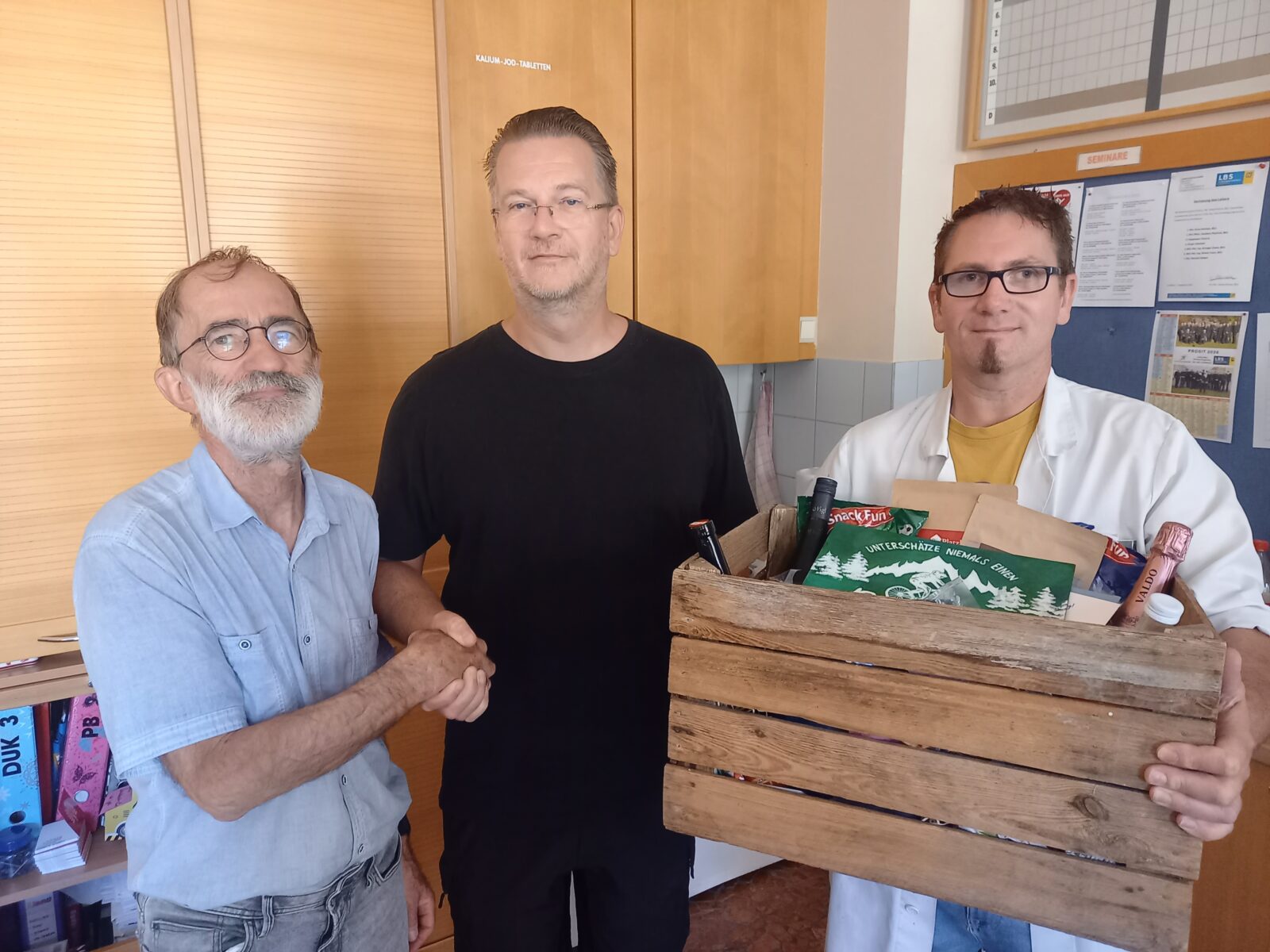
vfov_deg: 54.9
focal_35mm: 25
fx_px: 917
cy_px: 476
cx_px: 635
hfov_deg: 69.4
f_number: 1.8
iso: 500
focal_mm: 4.65
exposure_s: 1/25
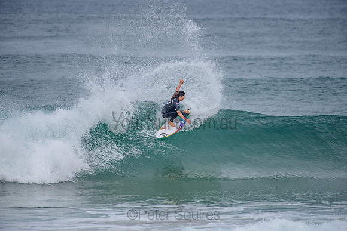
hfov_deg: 4.1
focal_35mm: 500
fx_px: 4820
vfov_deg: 2.8
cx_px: 174
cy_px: 116
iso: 250
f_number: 5.6
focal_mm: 500
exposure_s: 1/2000
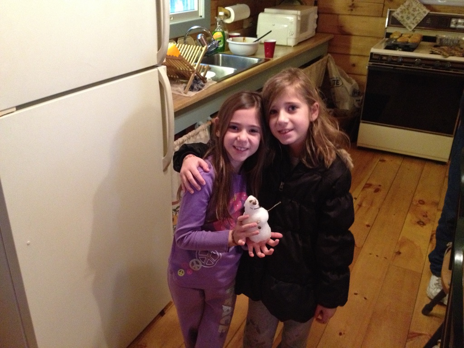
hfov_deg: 52.6
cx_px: 232
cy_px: 174
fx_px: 469
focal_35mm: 35
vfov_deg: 40.7
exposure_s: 1/15
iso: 640
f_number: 2.4
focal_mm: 4.28
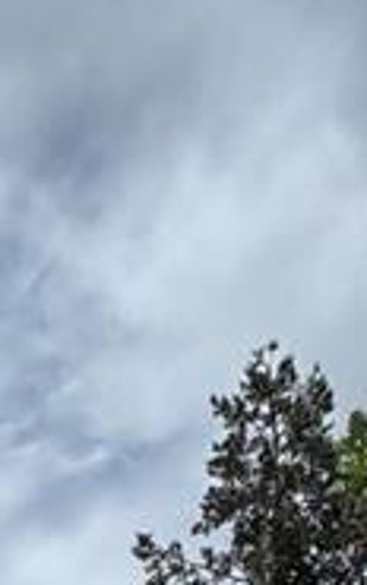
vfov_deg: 14.2
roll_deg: -0.9
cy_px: 1423
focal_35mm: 96
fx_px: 1533
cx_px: -297
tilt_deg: +3.3
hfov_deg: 12.5
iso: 50
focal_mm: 2.22
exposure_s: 1/3906
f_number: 2.2
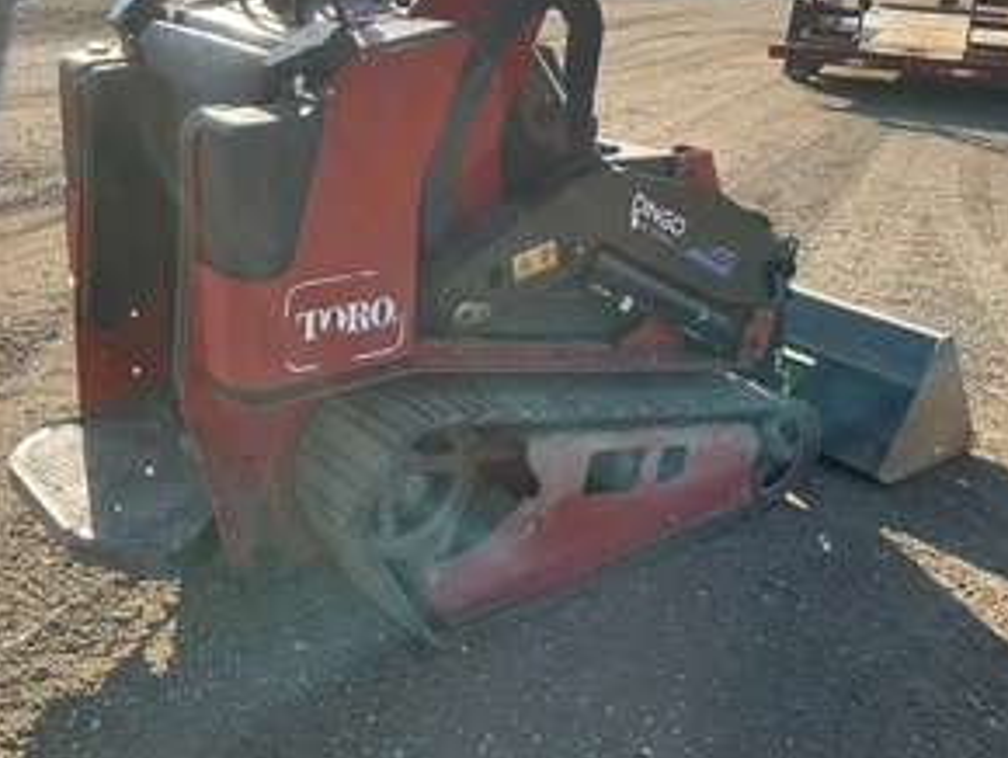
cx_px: 518
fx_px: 1166
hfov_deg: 46.8
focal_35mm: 40
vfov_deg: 35.9
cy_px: 309
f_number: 1.8
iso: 25
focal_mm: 3
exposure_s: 1/657
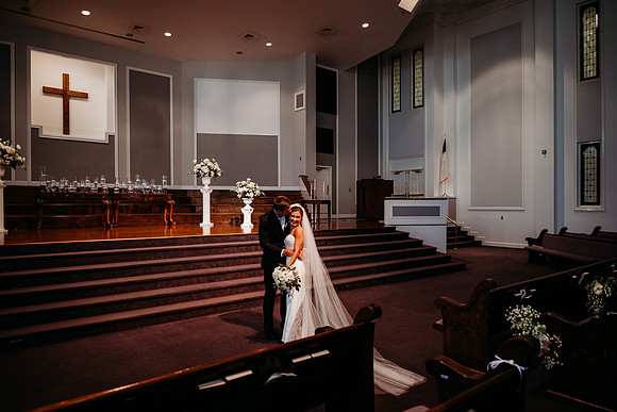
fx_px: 411
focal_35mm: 24
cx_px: 308
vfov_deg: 53.2
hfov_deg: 73.7
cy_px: 206
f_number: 2.5
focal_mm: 24
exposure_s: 1/160
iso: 640
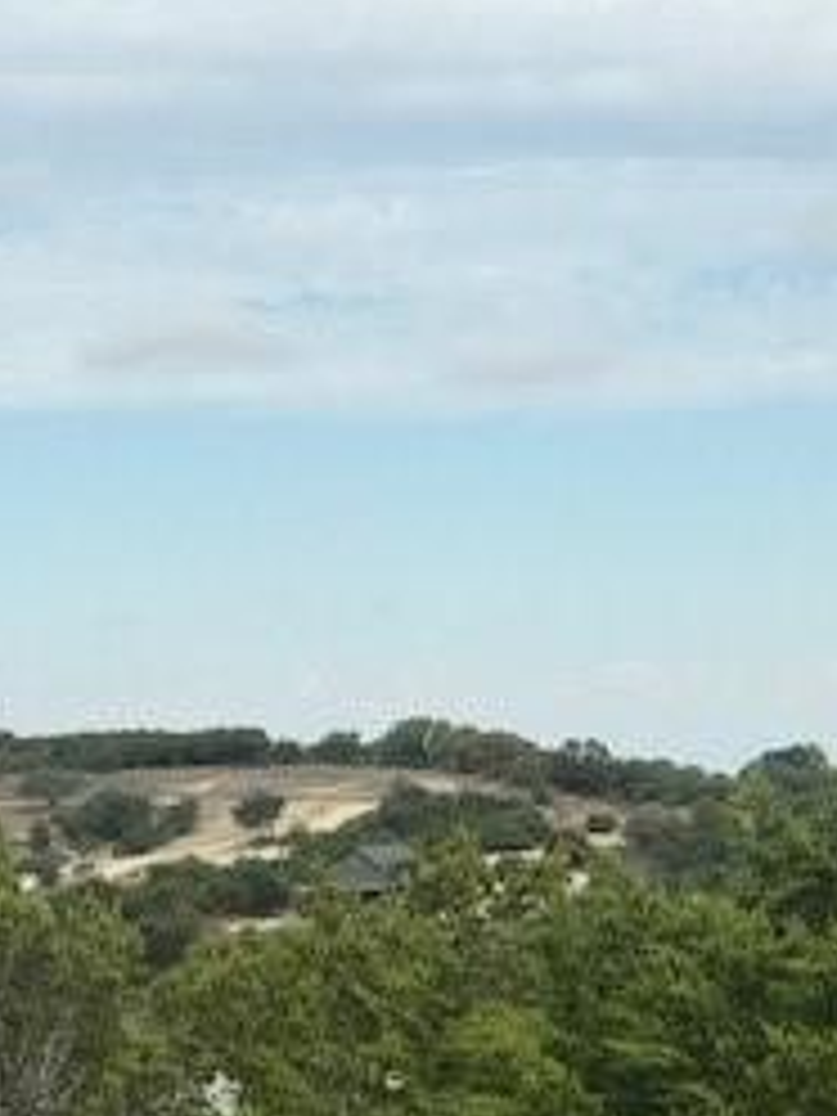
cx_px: -22
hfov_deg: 10.0
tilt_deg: -4.2
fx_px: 4739
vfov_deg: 13.3
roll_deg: -0.3
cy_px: 986
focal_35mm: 147
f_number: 2.8
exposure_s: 1/977
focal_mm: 6.6
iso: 20
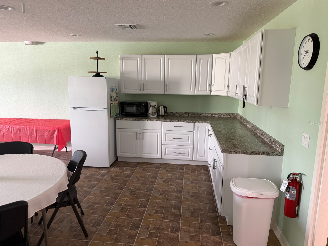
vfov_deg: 56.8
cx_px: 164
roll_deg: -0.4
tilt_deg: -9.0
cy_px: 123
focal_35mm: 24
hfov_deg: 71.6
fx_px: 227
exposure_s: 1/60
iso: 250
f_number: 1.78
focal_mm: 6.76
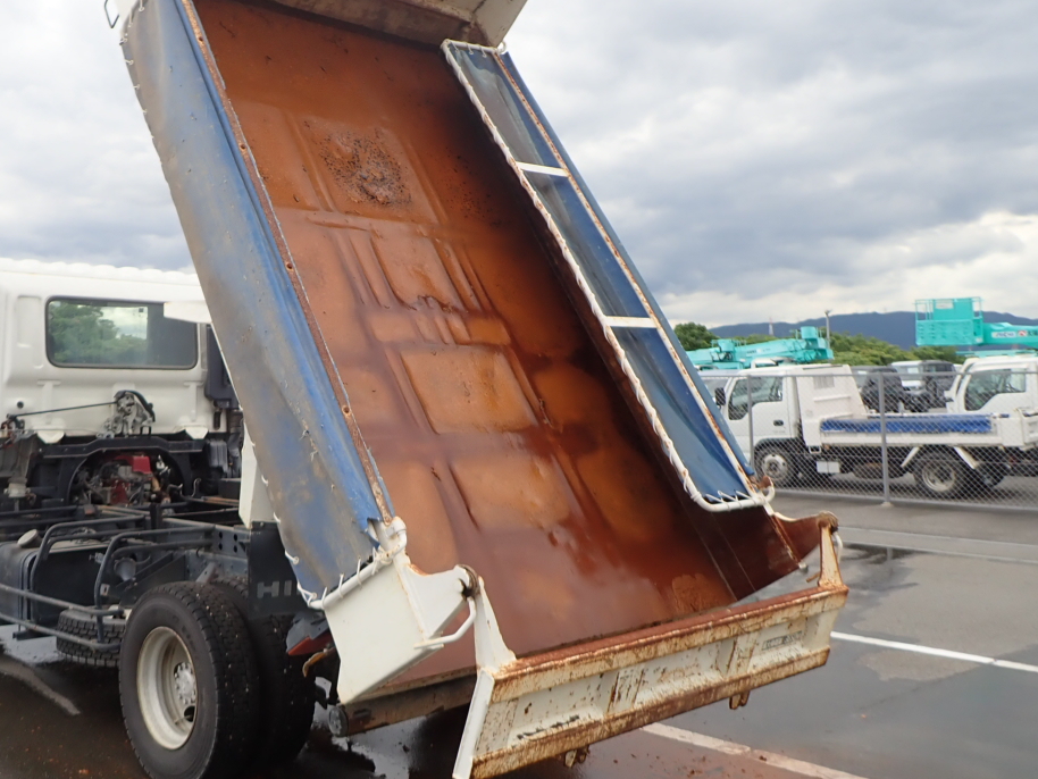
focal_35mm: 35
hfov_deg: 51.4
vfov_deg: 40.3
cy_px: 270
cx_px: 325
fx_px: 1050
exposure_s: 1/400
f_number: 2.8
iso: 100
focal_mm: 4.5
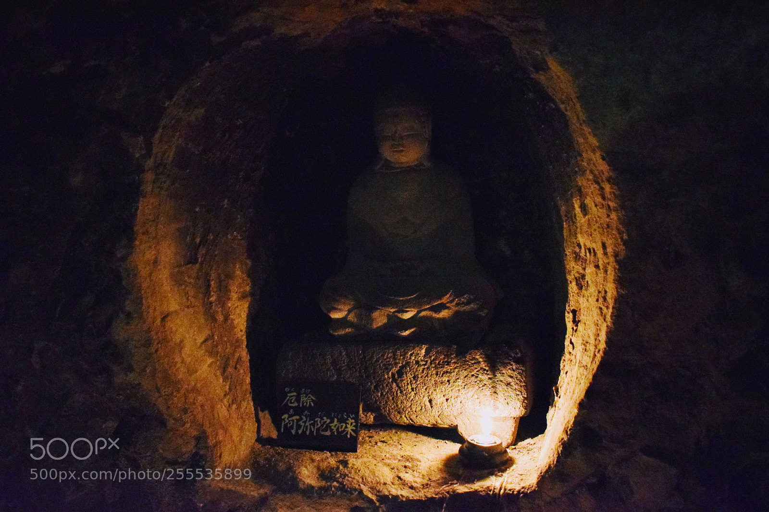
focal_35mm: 36
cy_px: 256
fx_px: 769
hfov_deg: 53.1
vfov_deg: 36.9
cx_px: 384
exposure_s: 1/50
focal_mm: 24
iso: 6400
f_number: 4
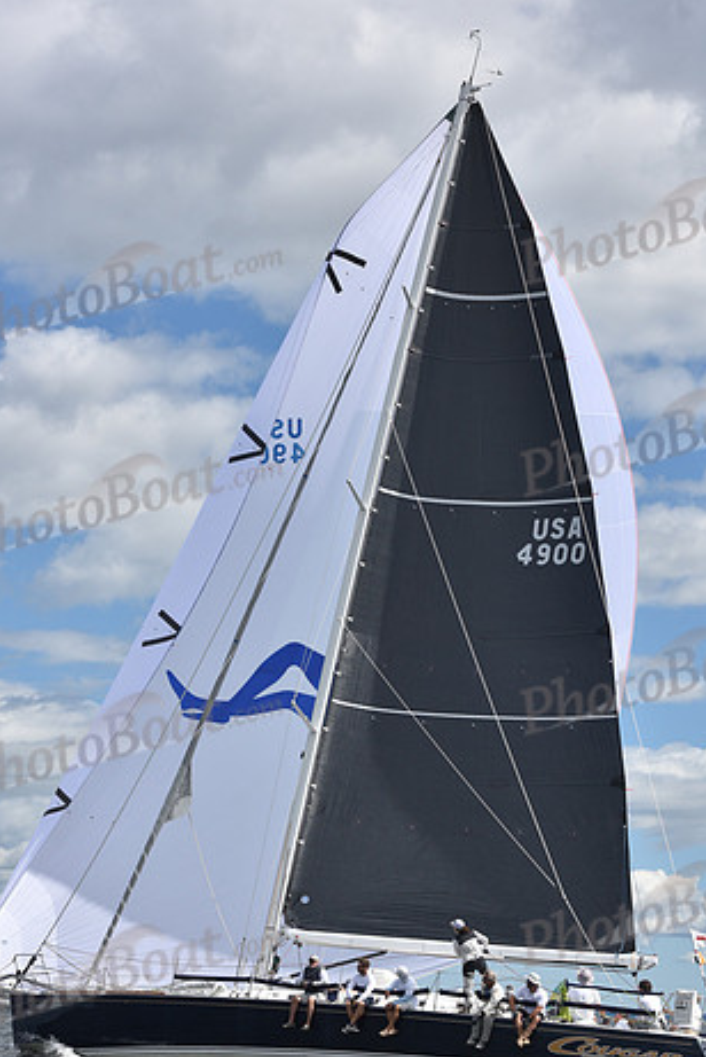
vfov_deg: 23.1
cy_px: 589
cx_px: 402
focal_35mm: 88
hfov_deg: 15.5
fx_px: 2585
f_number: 9
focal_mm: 70
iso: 250
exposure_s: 1/1000
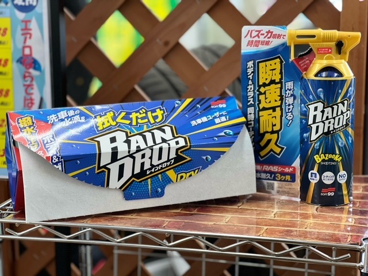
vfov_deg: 19.1
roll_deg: +0.7
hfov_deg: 25.3
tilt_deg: -11.1
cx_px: 184
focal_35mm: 77
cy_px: 138
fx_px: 819
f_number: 2.8
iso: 200
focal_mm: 9
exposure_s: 1/100
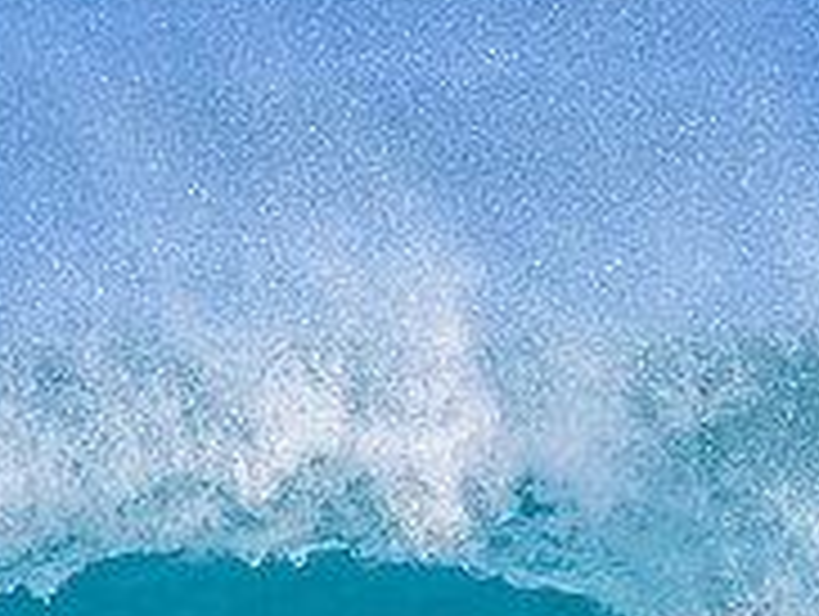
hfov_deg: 0.9
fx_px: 54370
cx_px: 806
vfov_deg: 0.6
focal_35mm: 2295
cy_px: 803
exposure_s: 1/2000
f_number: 5.6
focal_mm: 500
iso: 400
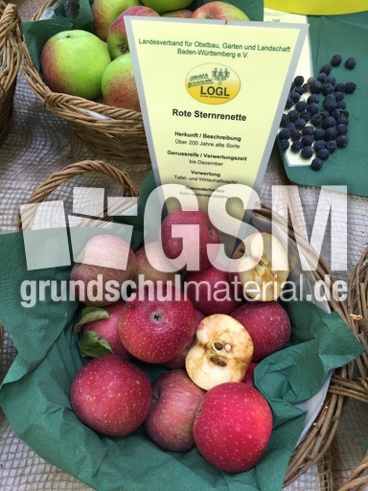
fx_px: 411
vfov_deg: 61.7
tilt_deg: -64.1
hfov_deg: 48.2
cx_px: 184
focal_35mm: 29
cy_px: 246
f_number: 2.2
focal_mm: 4.15
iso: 50
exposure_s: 1/15
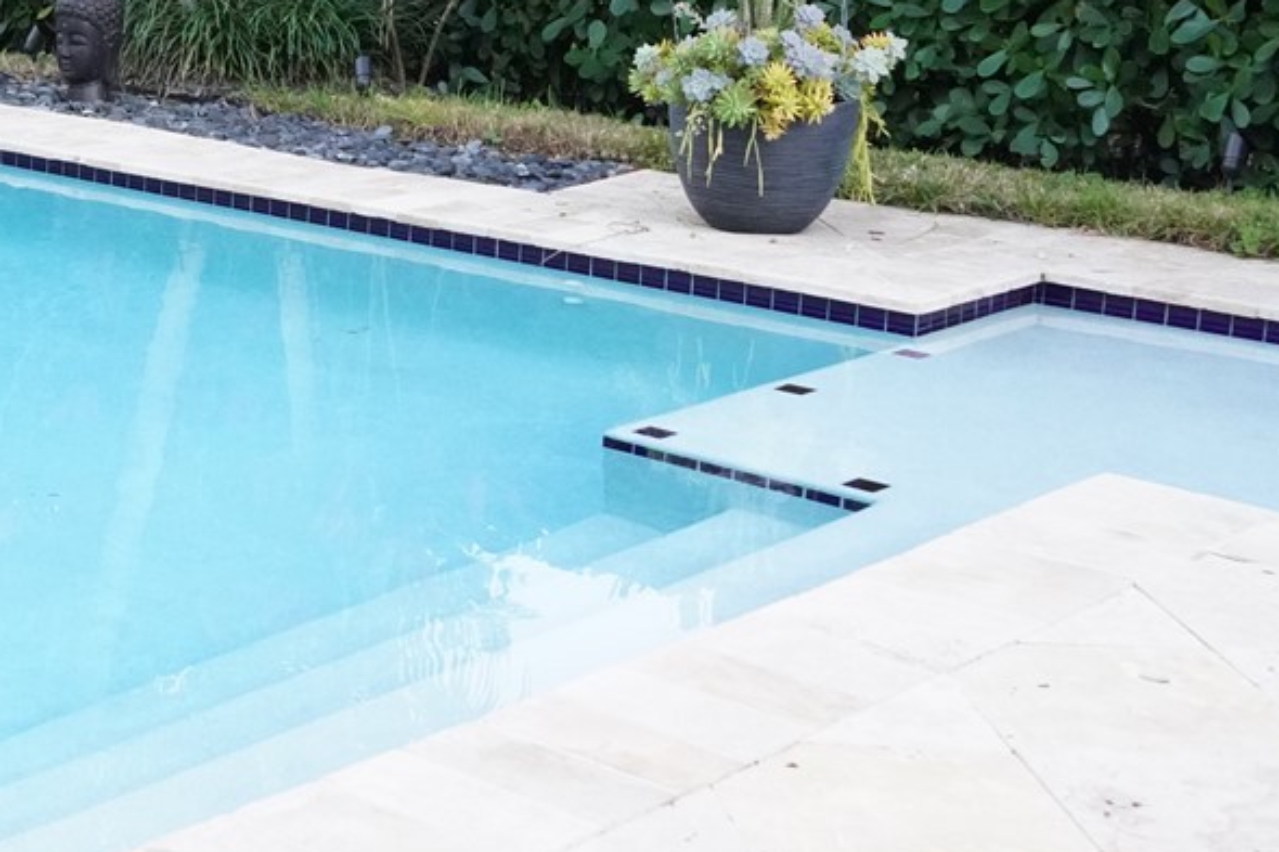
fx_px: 2451
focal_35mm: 69
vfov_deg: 19.5
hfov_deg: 27.0
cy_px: 131
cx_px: -109
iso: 5000
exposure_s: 1/160
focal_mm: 24
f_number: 5
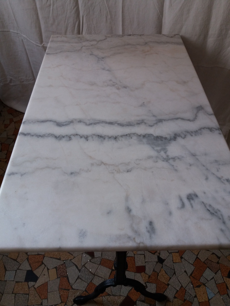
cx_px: 115
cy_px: 153
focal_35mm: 28
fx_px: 248
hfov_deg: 49.7
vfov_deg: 63.4
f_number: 1.9
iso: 64
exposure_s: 1/100
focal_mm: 3.7
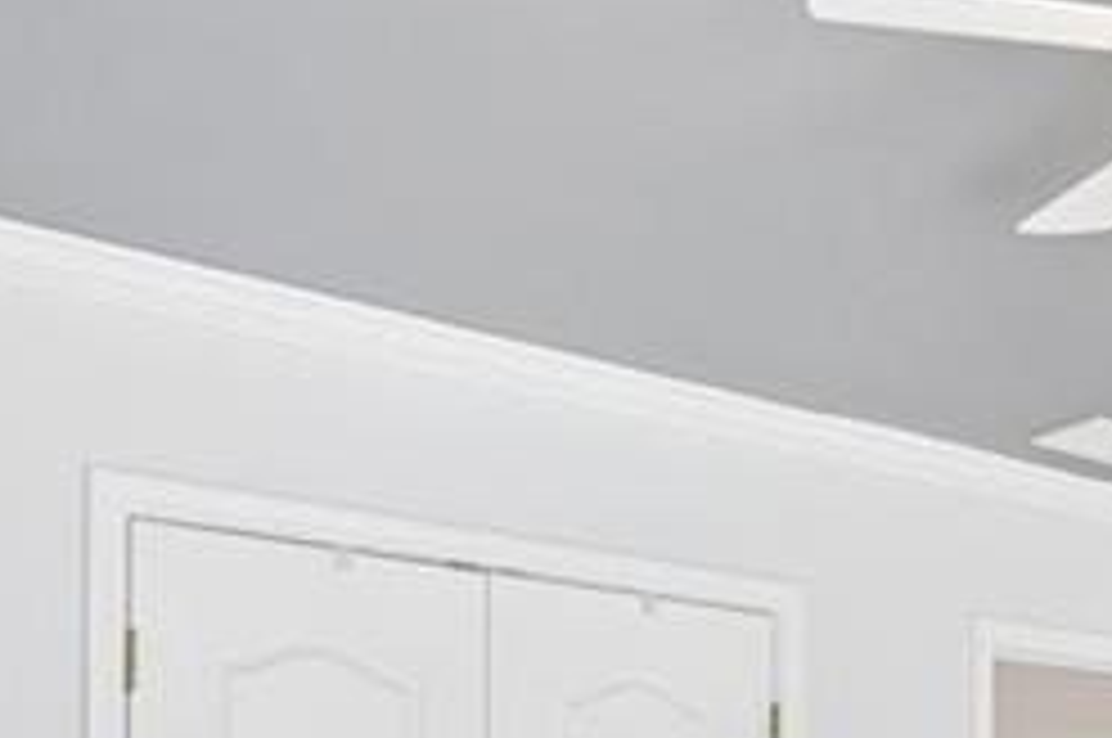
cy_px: 974
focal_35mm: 58
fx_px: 1789
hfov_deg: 32.8
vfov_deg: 21.1
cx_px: 995
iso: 200
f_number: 8
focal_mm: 14
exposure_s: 1/5
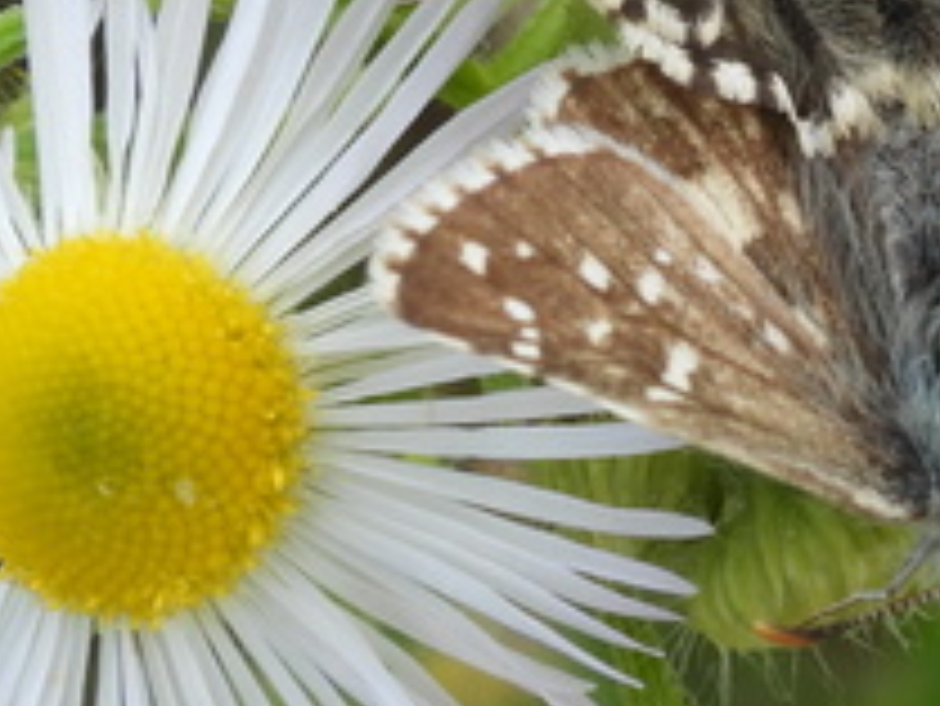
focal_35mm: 245
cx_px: 1113
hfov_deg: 8.0
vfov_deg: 6.0
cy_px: -49
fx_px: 6657
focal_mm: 10.7
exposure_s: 1/160
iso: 100
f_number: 5.6
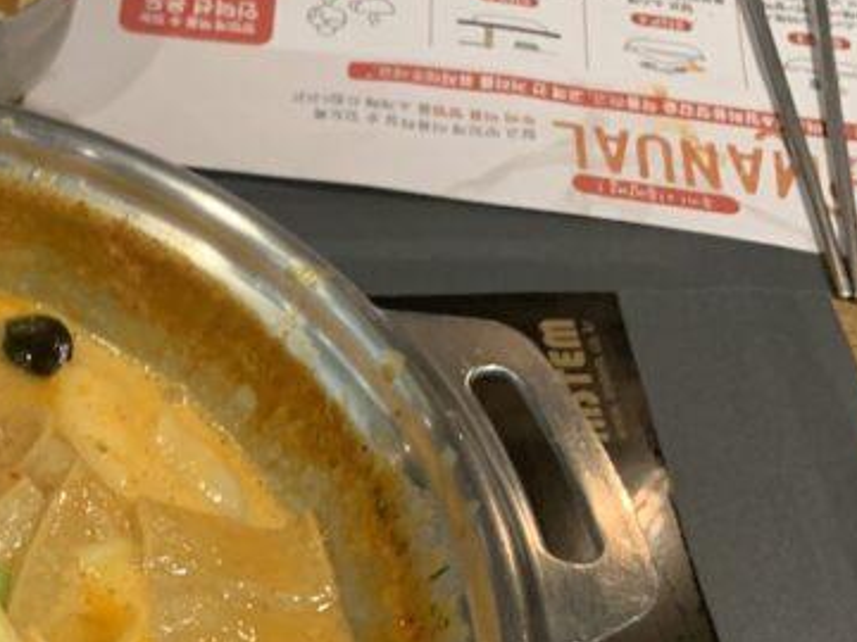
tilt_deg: -59.2
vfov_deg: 18.8
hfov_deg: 23.9
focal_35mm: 74
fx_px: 1832
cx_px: -179
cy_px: 766
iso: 200
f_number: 1.8
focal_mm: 4.25
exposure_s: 1/60
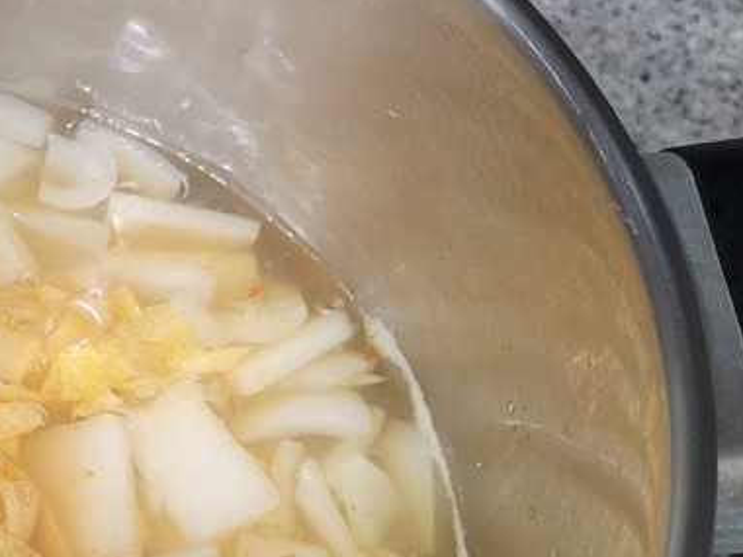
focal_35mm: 70
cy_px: 463
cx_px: -143
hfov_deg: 25.1
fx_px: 1502
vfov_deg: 20.7
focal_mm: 5.4
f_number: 1.8
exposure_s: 1/40
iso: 320
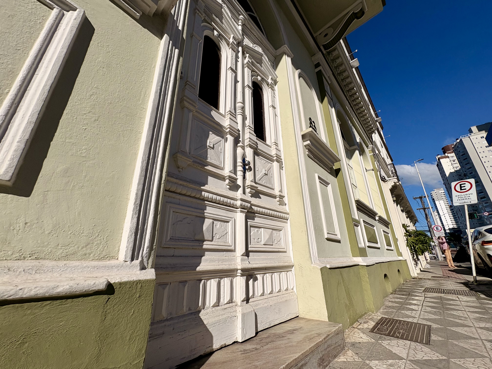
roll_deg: +1.4
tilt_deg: +21.1
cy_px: 184
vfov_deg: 85.7
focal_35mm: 14
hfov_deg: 102.1
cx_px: 246
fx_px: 199
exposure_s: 1/5650
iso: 40
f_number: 2.2
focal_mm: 2.22
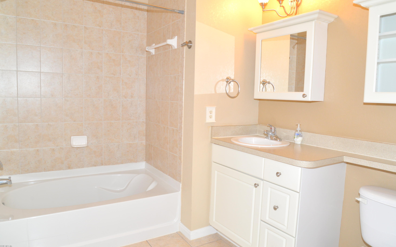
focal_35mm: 25
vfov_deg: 49.3
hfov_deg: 72.5
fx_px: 270
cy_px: 120
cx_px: 199
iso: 800
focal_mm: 24
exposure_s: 1/60
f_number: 7.1
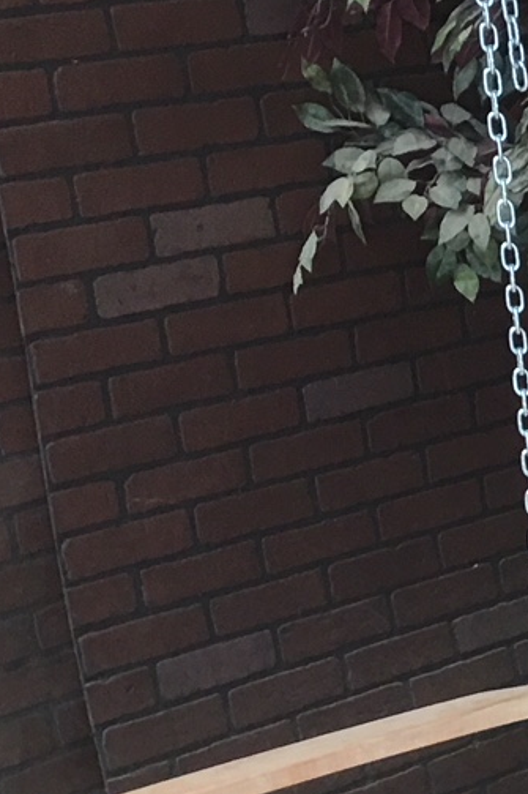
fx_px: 2664
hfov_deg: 10.1
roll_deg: +4.1
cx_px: 1192
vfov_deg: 16.6
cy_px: 799
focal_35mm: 121
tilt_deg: -18.8
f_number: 2.2
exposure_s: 1/15
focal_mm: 4.15
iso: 32
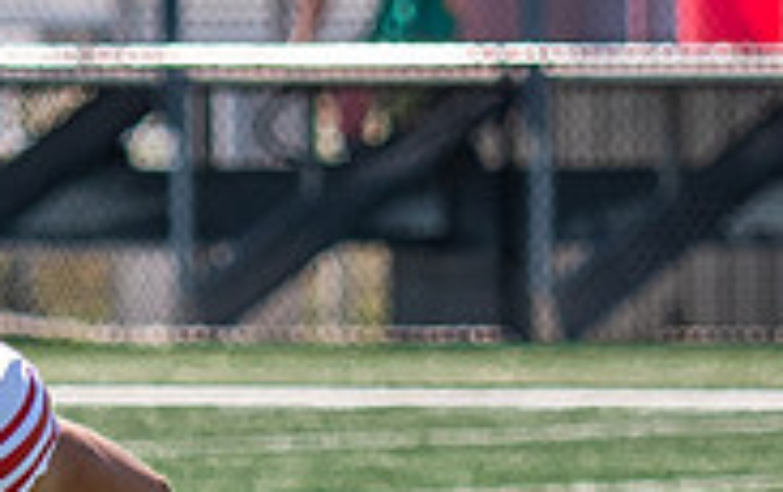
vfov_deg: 1.3
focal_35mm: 987
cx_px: -128
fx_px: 21094
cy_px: 725
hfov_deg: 2.1
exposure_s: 1/1600
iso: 160
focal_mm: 102
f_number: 2.8
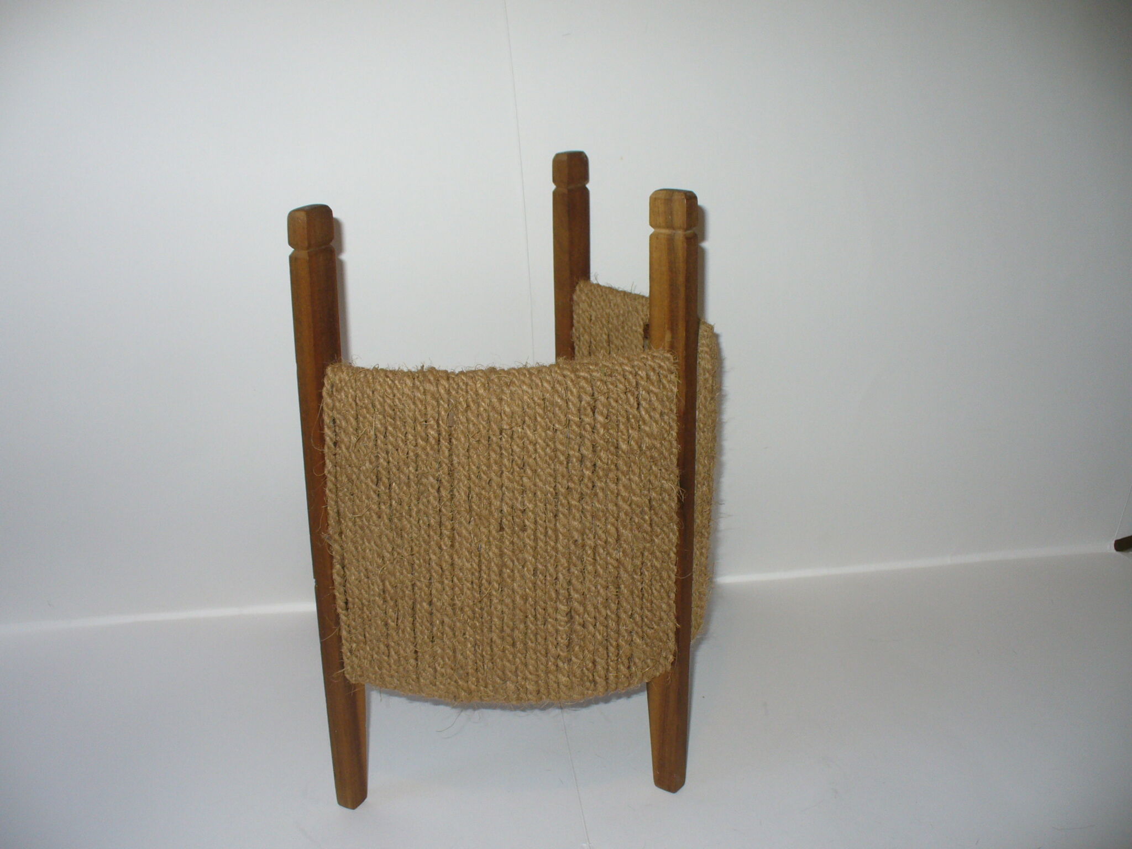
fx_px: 1210
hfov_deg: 50.1
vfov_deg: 38.7
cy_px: 424
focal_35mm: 37
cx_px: 566
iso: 100
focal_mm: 6.1
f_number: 2.8
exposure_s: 1/30
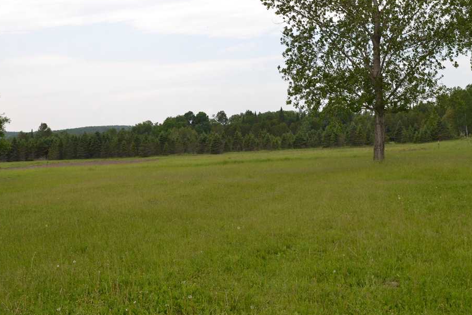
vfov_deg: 34.8
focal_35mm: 38
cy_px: 115
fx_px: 498
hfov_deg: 50.6
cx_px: 259
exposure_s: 1/200
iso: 100
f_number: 8
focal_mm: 18
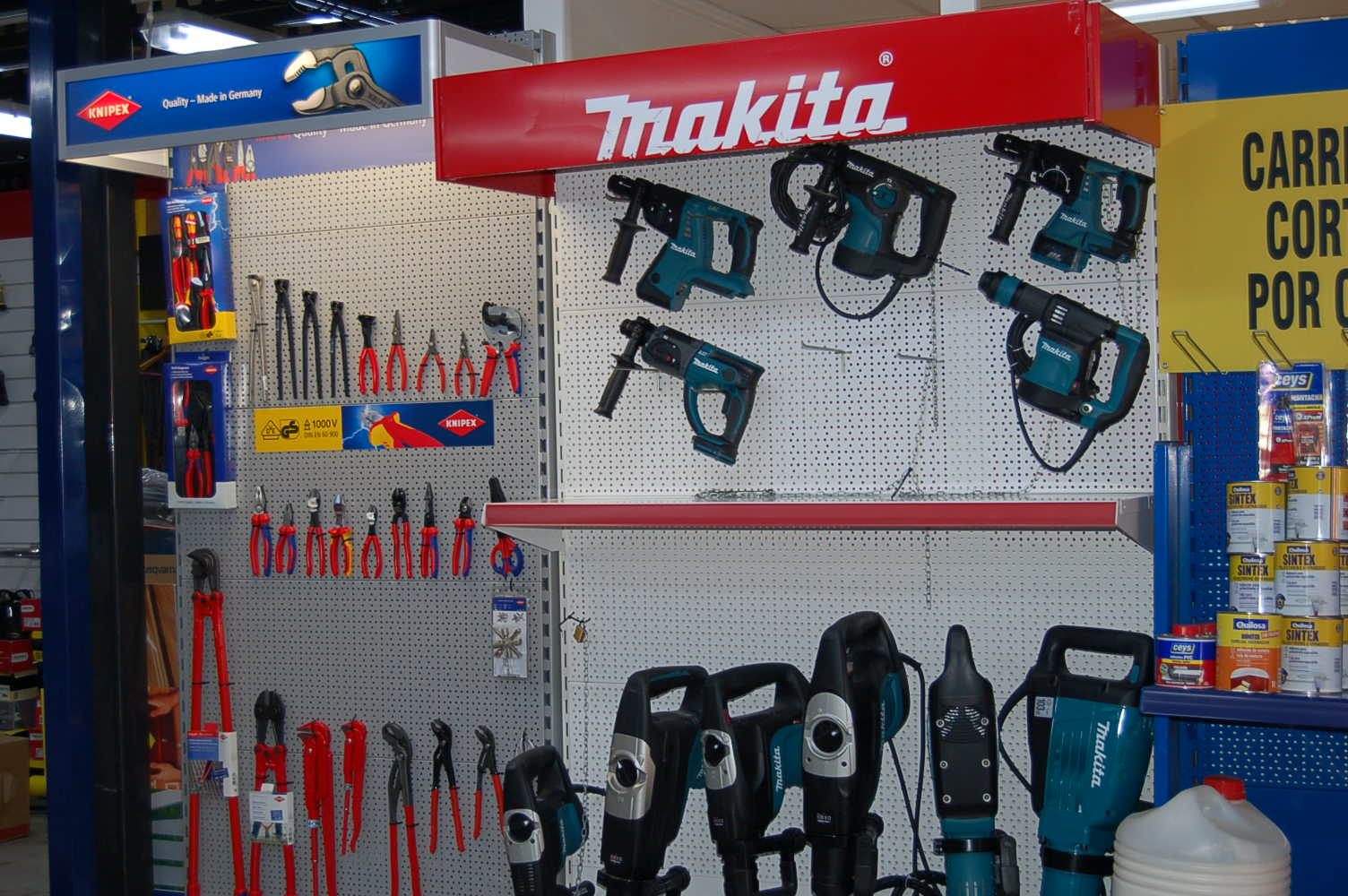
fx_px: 1964
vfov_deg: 25.7
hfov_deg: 37.9
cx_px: 674
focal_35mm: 52
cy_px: 448
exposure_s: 1/60
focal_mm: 35
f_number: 4.8
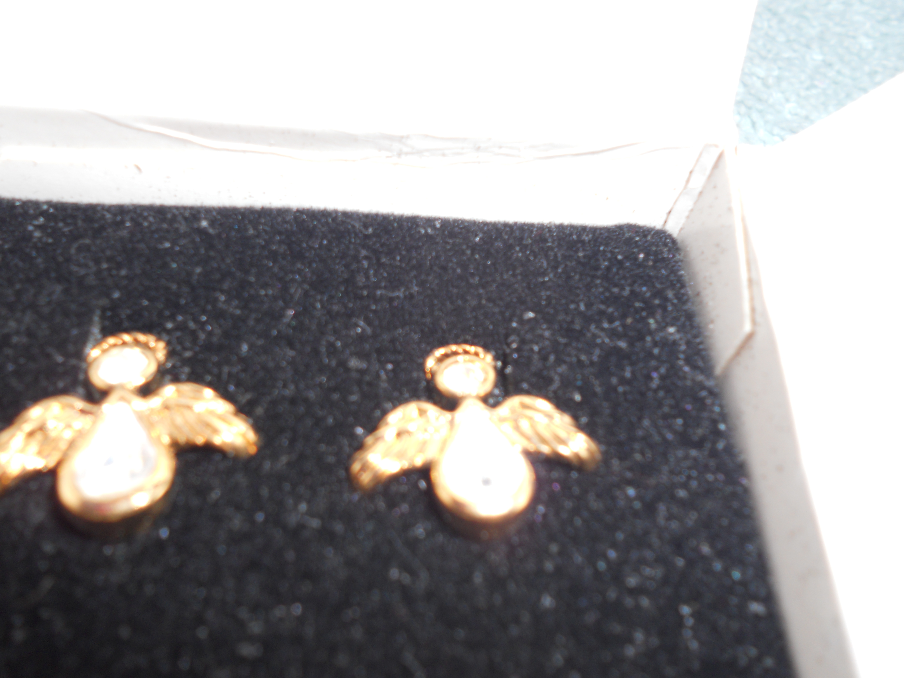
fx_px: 836
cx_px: 452
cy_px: 339
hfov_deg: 56.8
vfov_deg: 44.2
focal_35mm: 32
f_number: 8.8
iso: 80
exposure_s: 1/25
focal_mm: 5.8
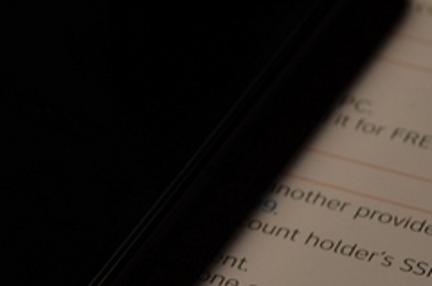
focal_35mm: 243
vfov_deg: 5.6
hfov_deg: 8.4
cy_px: 195
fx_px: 2910
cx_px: -142
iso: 100
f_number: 5
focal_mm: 38
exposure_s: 1/50
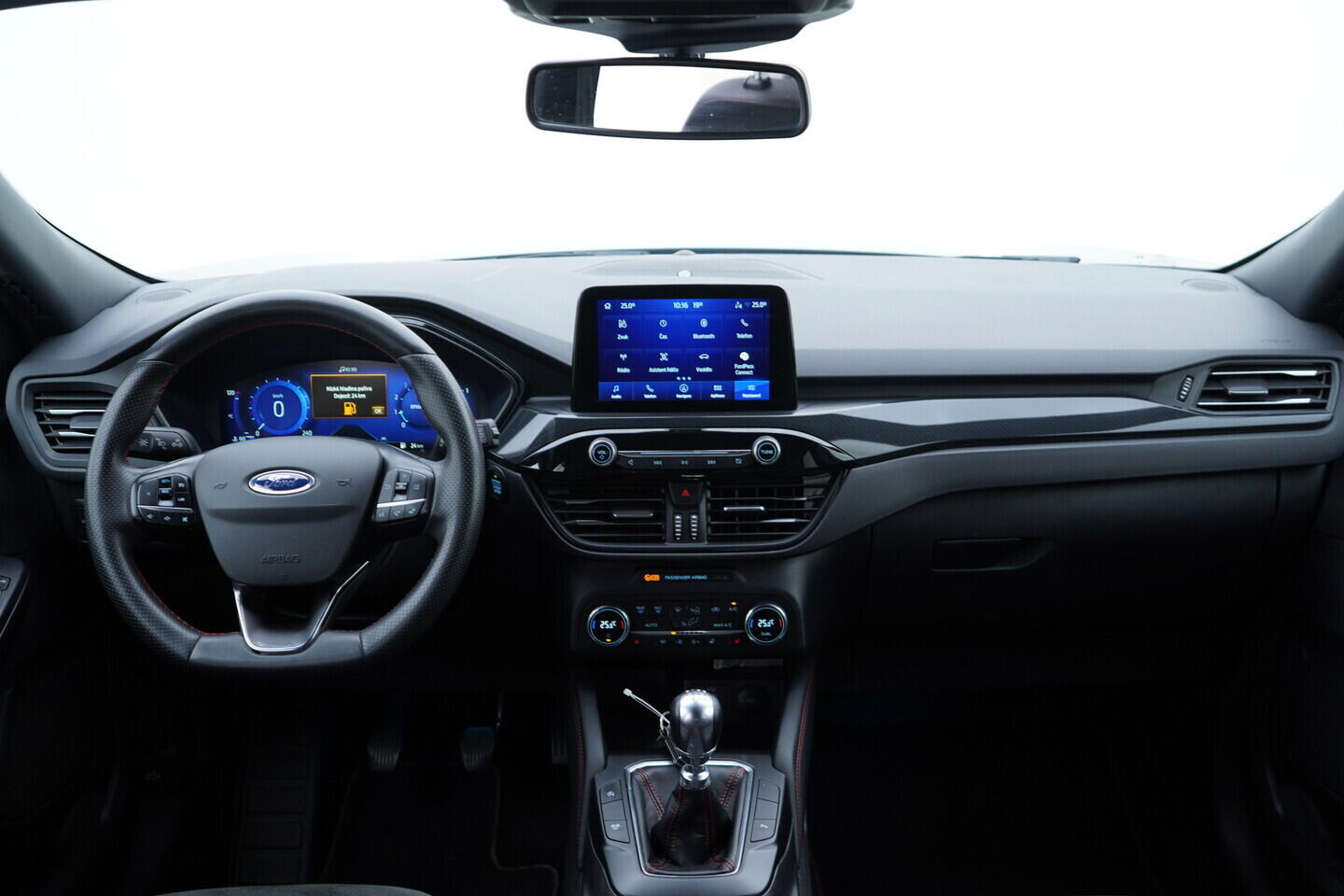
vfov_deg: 36.9
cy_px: 448
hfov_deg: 53.1
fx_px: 1344
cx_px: 672
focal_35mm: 36
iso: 200
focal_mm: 24
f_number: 2.8
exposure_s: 1/40
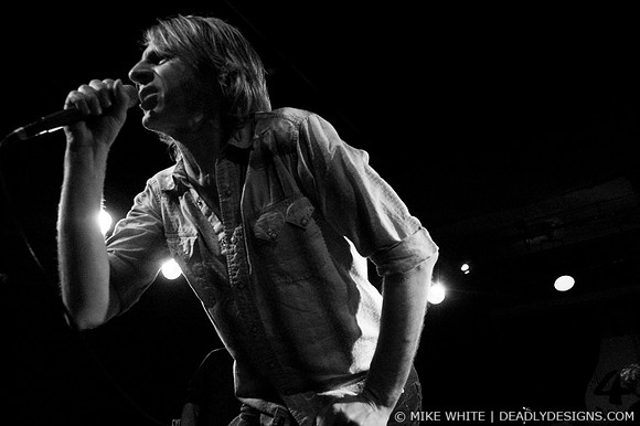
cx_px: 320
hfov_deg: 62.0
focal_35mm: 30
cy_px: 213
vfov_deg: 43.6
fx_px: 533
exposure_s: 1/100
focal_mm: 20
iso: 800
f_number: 3.2
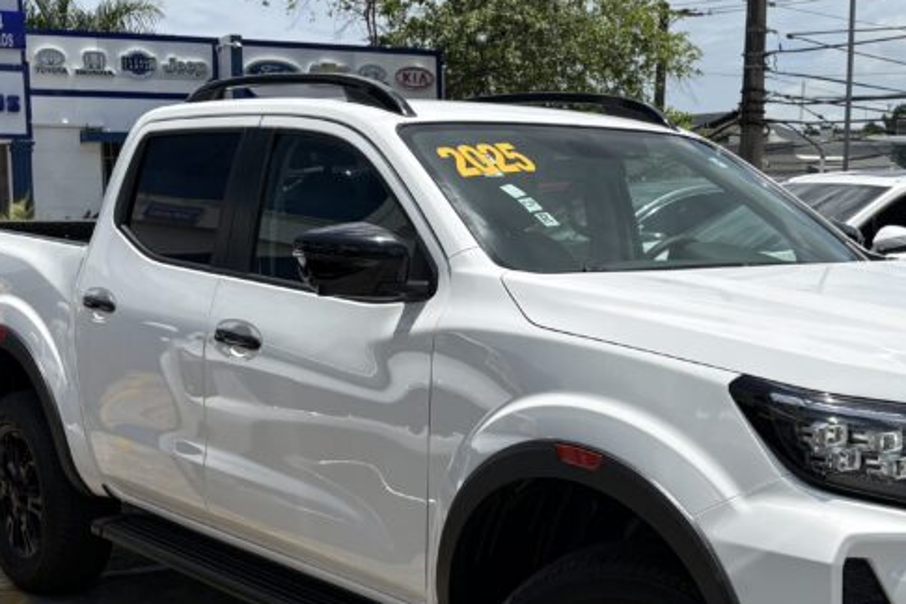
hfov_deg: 34.7
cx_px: 617
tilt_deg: -7.0
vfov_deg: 23.7
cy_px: 391
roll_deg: +0.6
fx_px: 1434
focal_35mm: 57
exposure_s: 1/5348
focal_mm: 5.96
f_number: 1.6
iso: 50
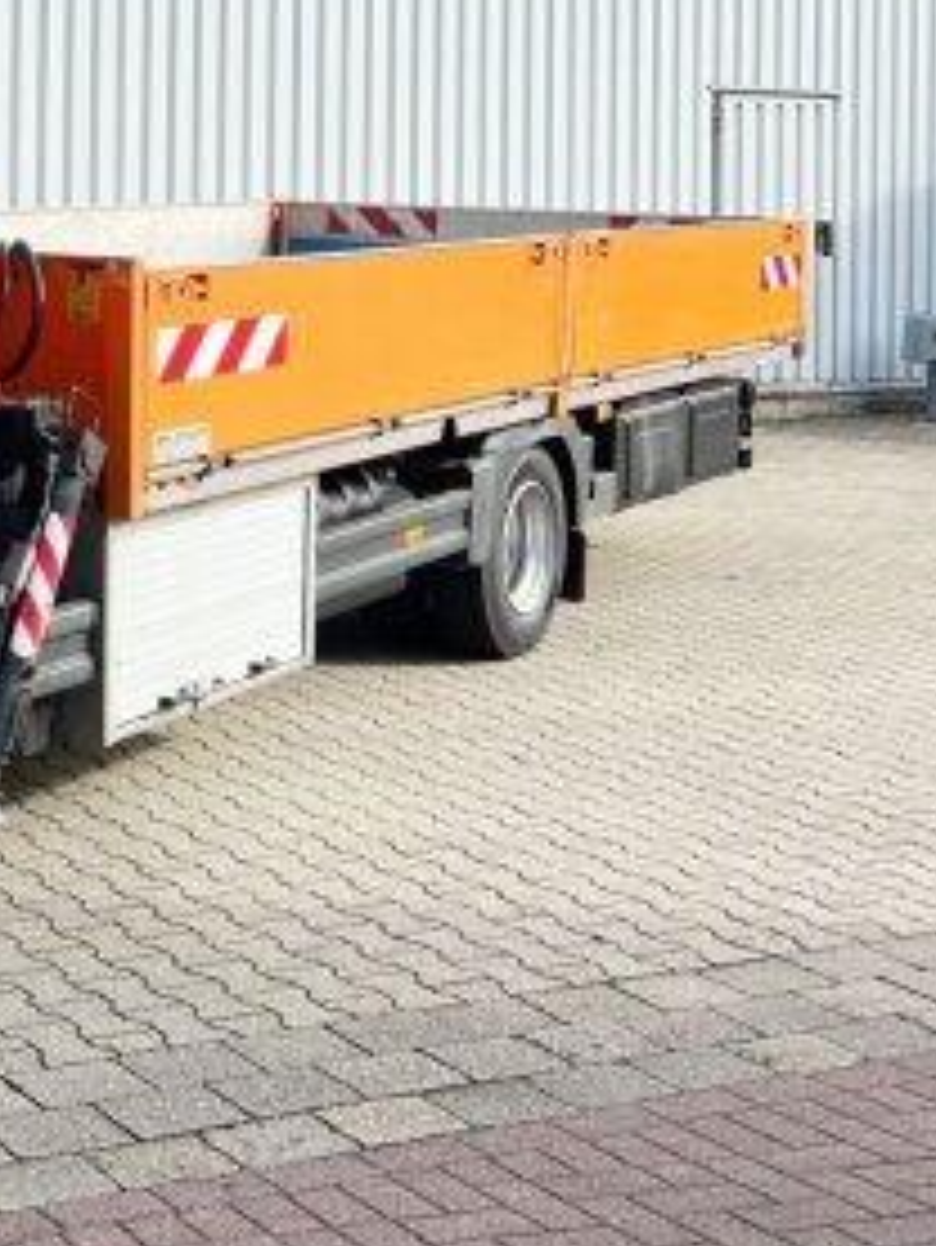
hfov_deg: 21.7
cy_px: 229
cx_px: -328
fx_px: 2161
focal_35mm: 60
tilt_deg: +0.6
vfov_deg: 31.3
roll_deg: -1.1
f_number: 1.5
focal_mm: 5.7
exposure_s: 1/1412
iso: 50
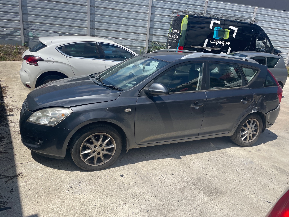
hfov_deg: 67.3
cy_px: 108
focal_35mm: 26
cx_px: 144
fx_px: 217
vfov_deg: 53.1
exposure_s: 1/4292
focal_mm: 4.2
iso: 32
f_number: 1.6
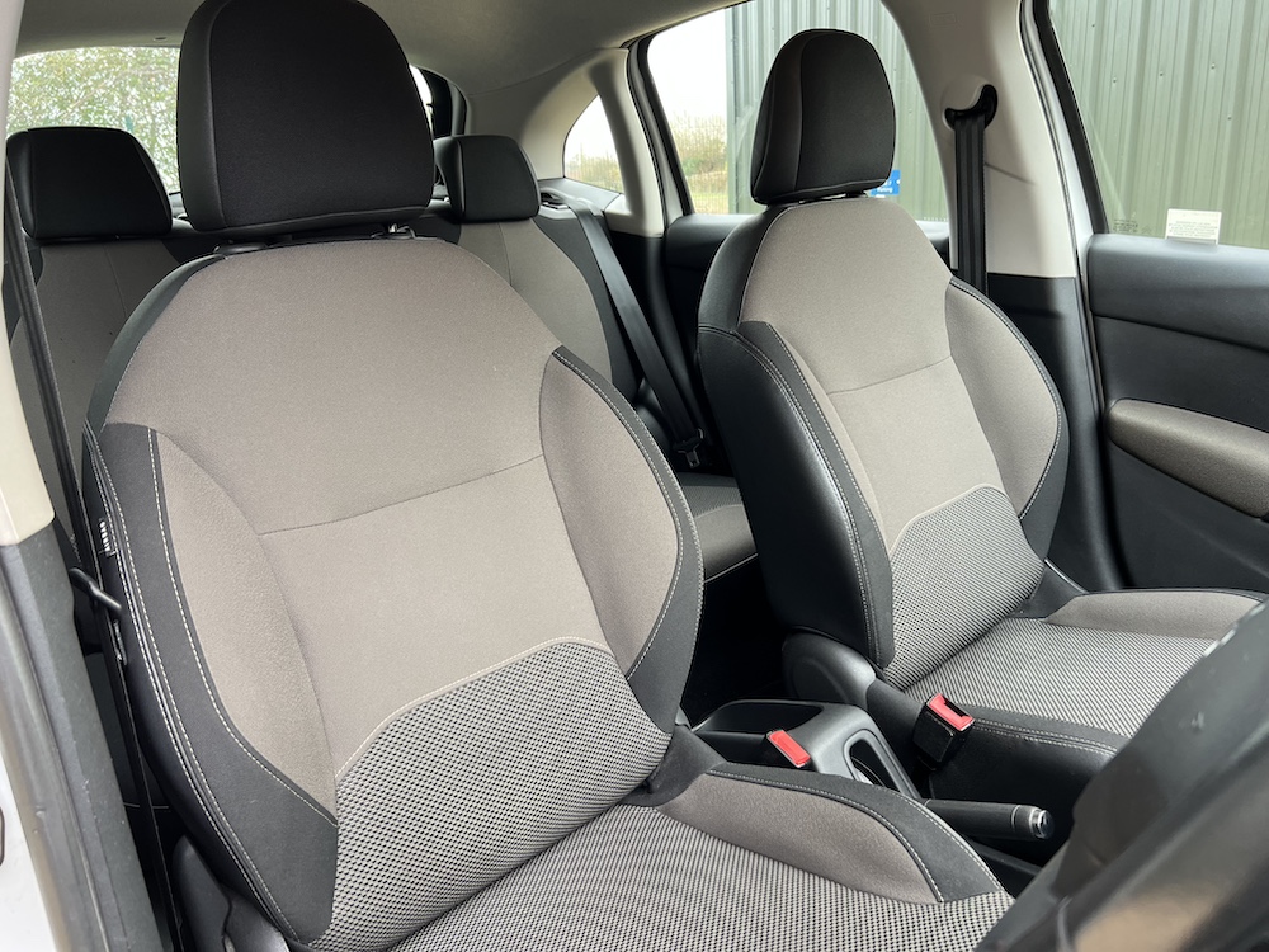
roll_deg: +3.7
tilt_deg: -17.8
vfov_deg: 53.1
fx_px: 953
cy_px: 476
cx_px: 634
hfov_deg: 67.3
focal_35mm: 26
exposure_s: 1/105
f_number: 1.5
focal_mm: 5.7
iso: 125
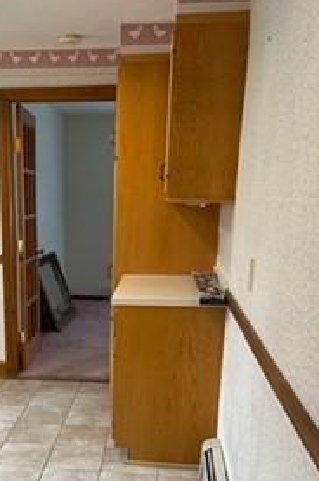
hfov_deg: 29.9
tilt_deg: -13.8
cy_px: 366
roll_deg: +0.4
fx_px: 586
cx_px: 73
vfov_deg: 43.0
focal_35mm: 44
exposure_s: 1/60
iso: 80
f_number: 1.6
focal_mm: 5.1
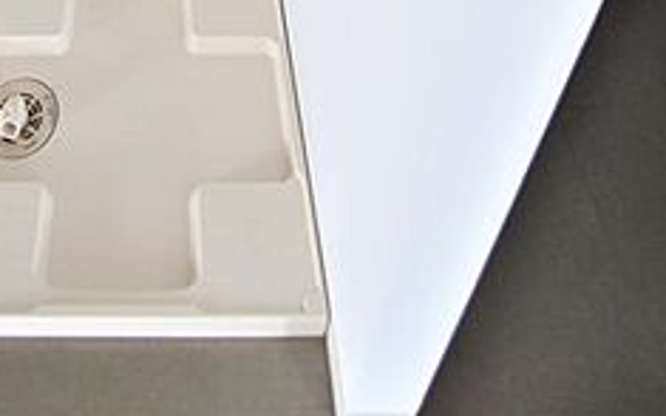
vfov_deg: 20.1
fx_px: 708
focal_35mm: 39
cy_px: -382
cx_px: 140
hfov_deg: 47.8
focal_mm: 10
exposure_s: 1/40
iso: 100
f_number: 4.5
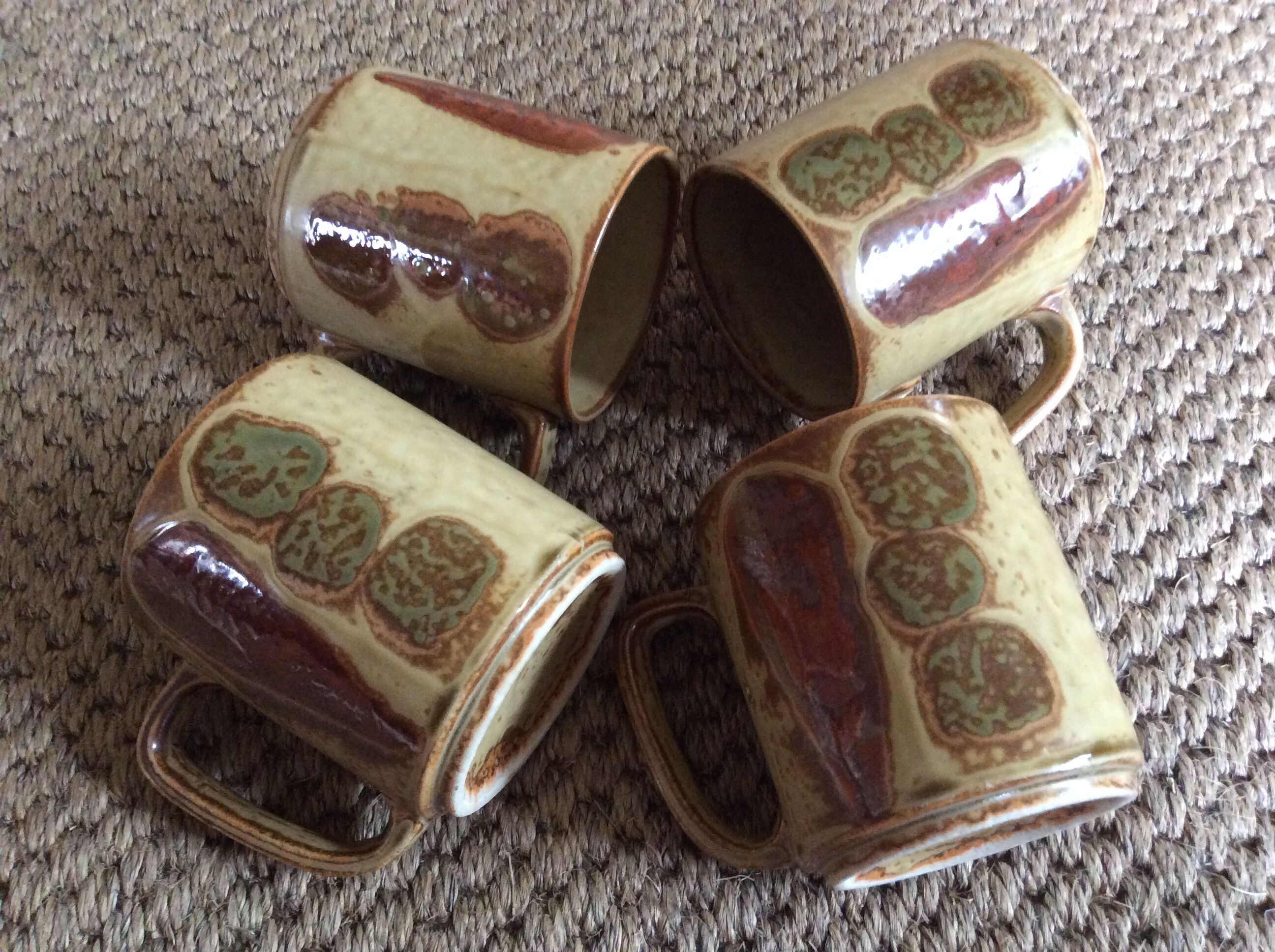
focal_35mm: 32
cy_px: 476
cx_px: 638
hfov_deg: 56.9
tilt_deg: -62.5
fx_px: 1177
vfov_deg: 44.1
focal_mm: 3.3
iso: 250
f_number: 2.4
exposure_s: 1/20
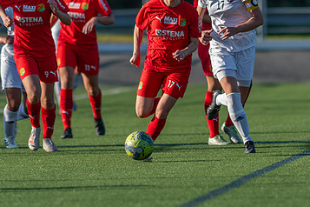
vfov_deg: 1.8
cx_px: 166
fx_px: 6570
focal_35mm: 763
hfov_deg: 2.7
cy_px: 67
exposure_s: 1/2000
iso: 220
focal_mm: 300
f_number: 3.2
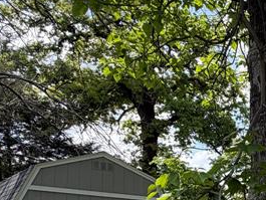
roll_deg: -0.1
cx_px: 388
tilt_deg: +2.1
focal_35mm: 54
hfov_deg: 26.7
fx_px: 415
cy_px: 232
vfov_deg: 24.8
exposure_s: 1/631
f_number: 2.2
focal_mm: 2.22
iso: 40
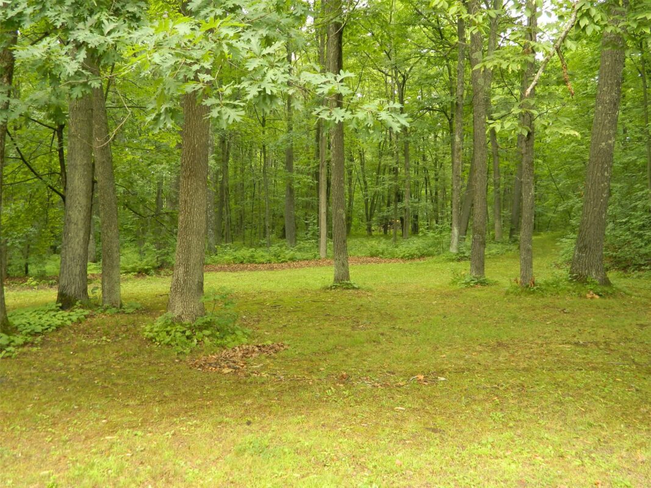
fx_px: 583
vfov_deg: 45.4
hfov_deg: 58.4
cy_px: 244
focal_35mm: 31
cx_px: 326
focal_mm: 5.6
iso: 80
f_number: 3.2
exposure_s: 1/40
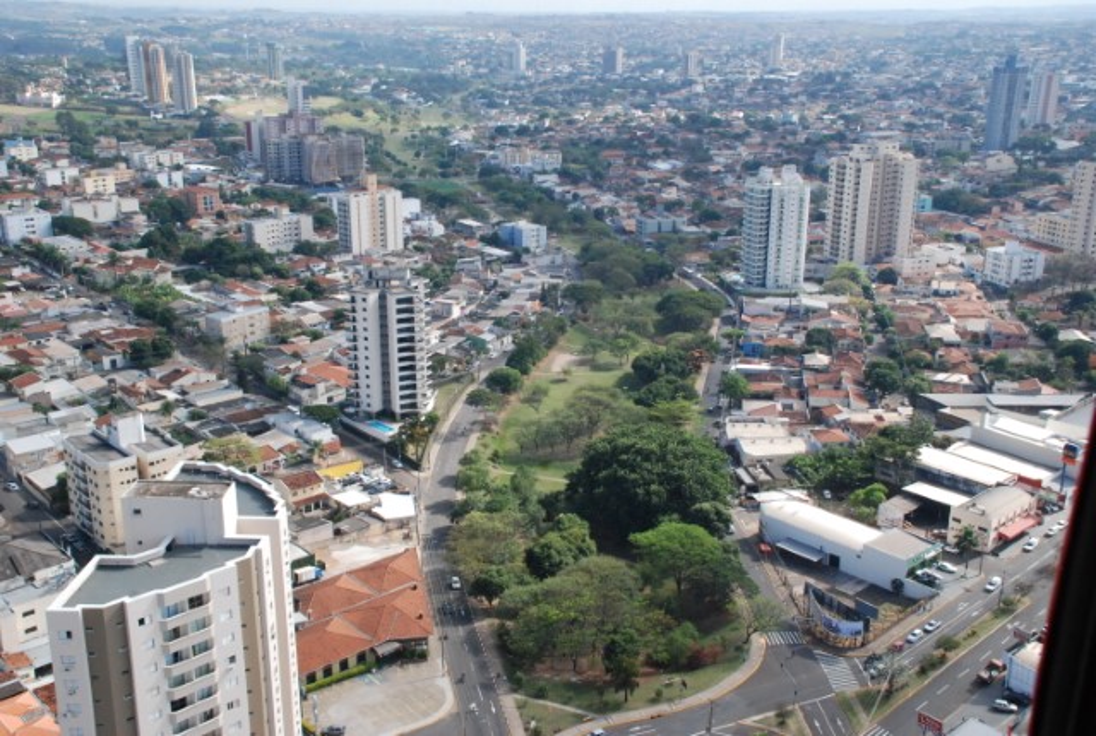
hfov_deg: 49.4
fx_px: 1190
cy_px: 368
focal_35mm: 39
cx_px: 548
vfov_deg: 34.4
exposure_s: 1/500
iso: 1000
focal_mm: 26
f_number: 11
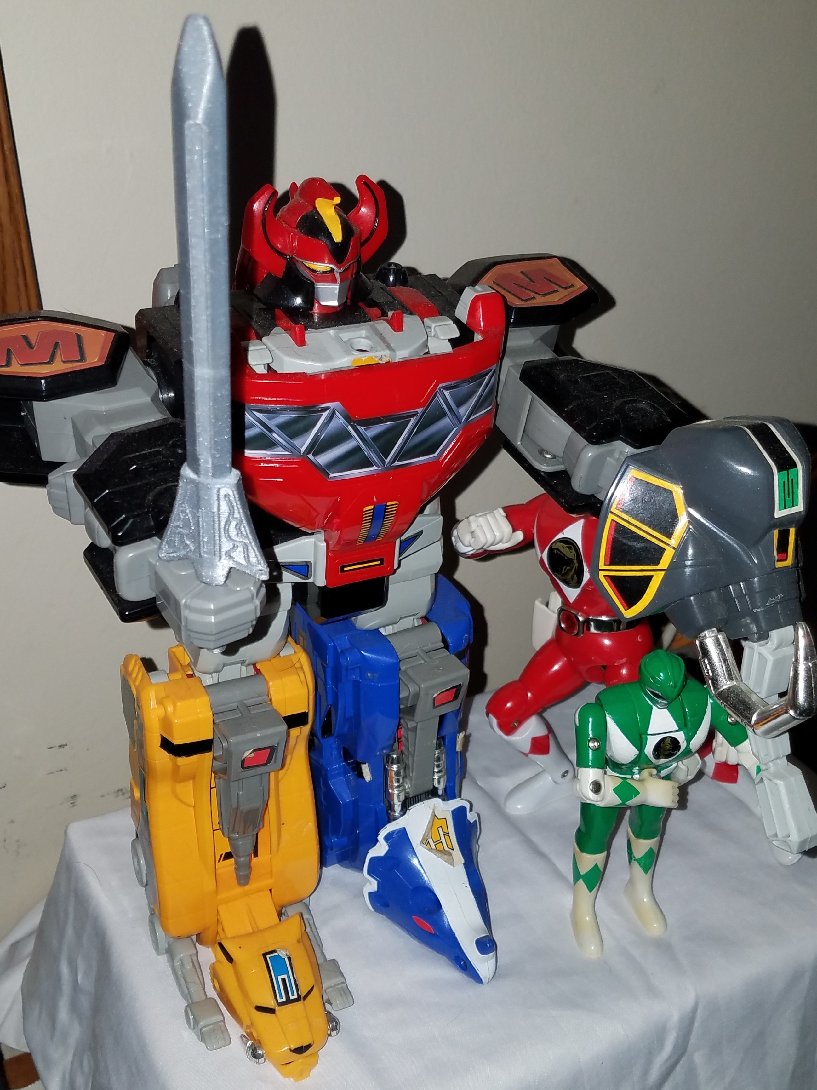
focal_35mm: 26
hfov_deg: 53.1
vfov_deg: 67.3
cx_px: 408
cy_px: 545
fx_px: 818
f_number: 1.7
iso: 50
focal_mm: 4.2
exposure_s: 1/50
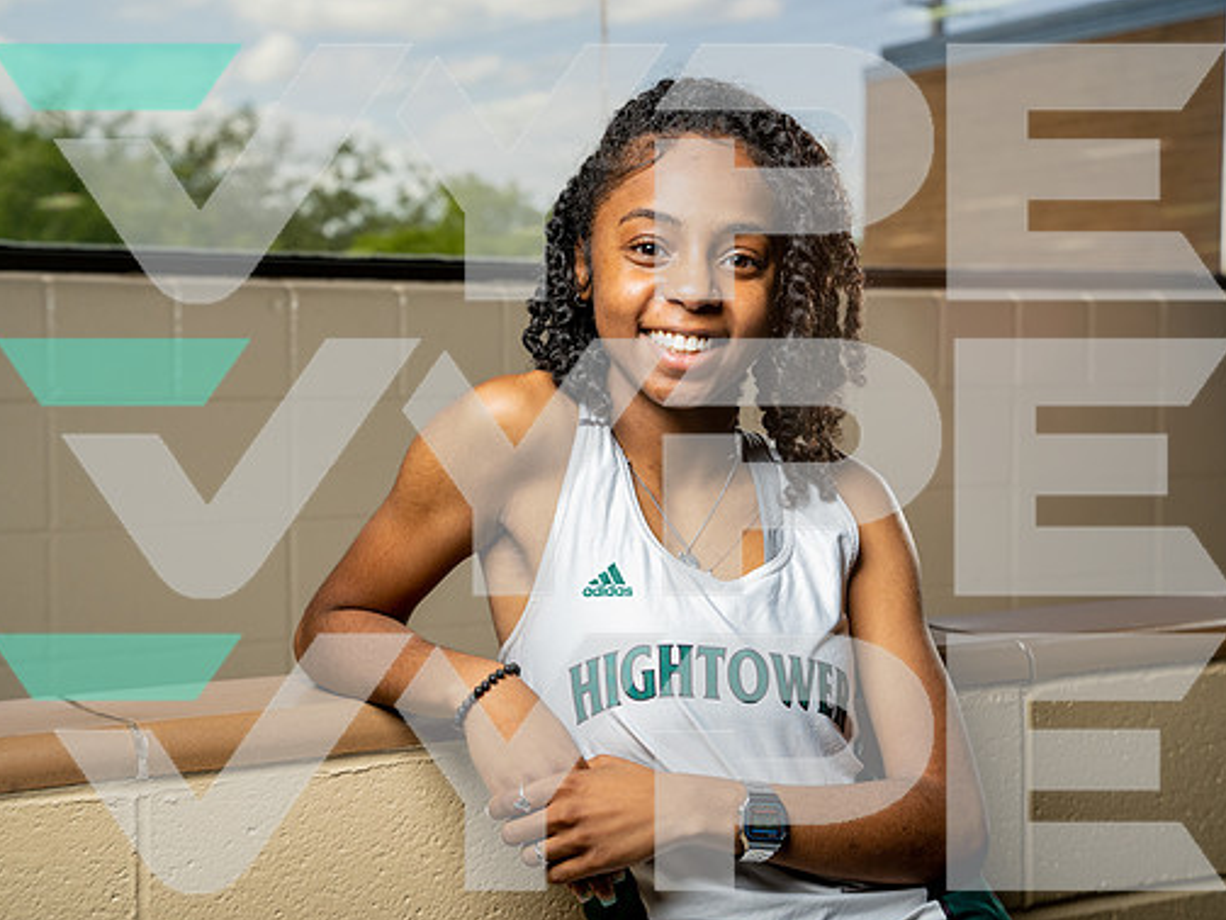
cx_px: 615
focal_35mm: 62
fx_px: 2196
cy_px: 469
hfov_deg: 31.2
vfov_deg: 23.7
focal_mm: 56
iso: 800
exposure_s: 1/250
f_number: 5.6
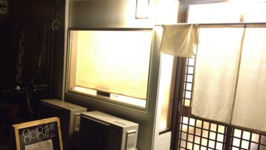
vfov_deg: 30.5
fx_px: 275
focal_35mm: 39
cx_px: 135
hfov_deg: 51.6
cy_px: 83
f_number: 2.4
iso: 800
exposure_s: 1/15
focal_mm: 4.28
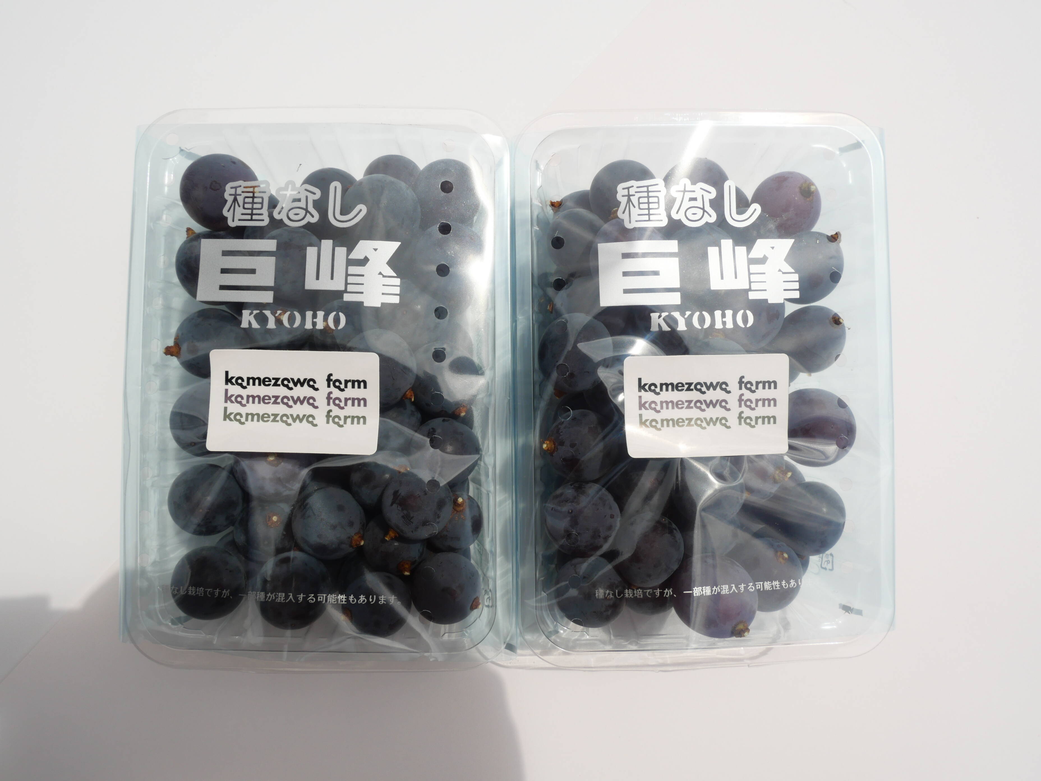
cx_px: 520
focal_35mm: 24
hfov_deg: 71.6
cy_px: 390
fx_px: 722
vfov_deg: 56.8
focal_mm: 12
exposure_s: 1/400
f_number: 10
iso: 200
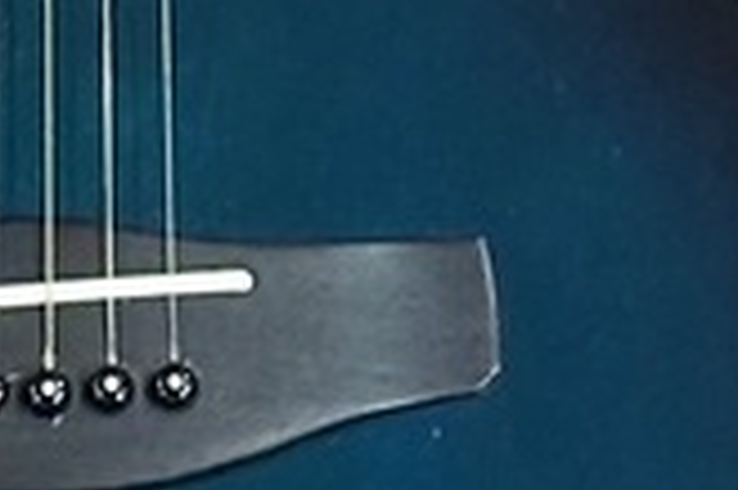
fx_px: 7475
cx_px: 18
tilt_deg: -72.9
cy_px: -908
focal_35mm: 365
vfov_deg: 3.7
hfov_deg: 5.6
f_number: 1.78
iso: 640
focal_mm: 6.86
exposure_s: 1/20
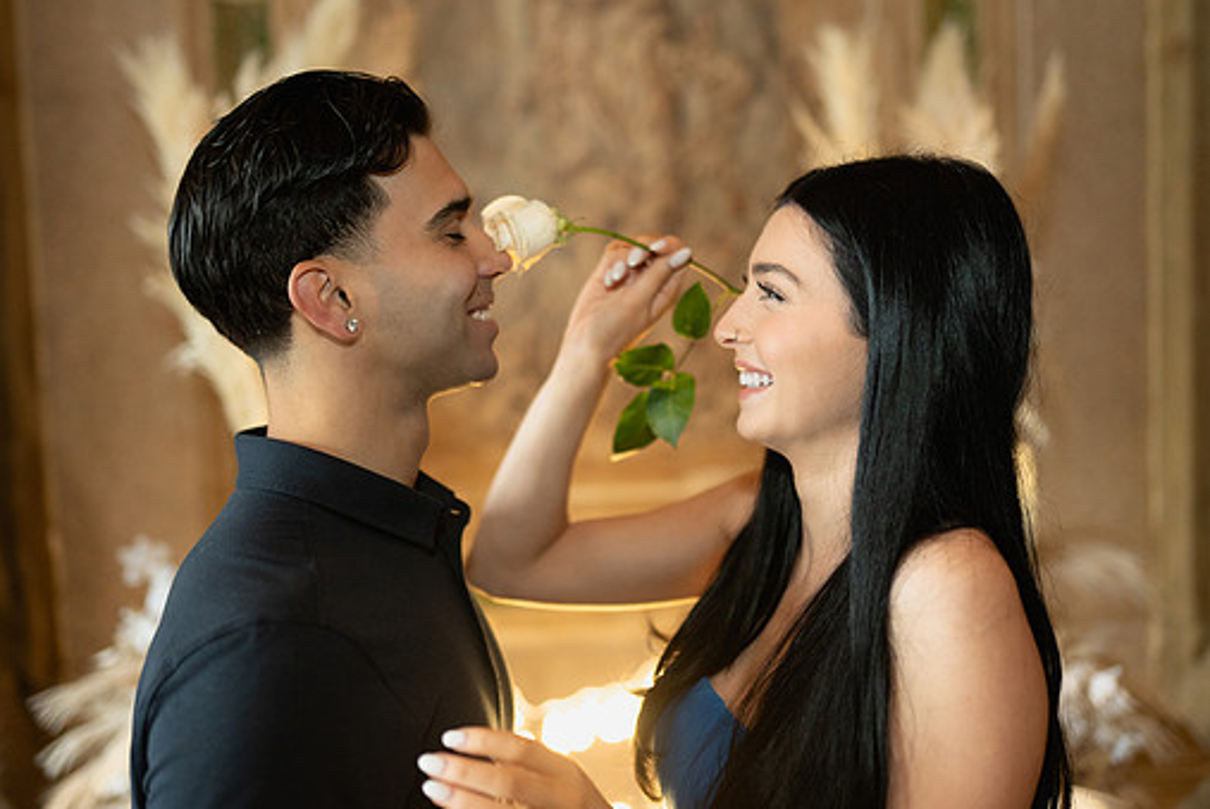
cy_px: 393
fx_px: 1346
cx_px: 609
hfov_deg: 48.4
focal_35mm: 40
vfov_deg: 33.5
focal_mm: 35
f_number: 1.4
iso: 2000
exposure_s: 1/250
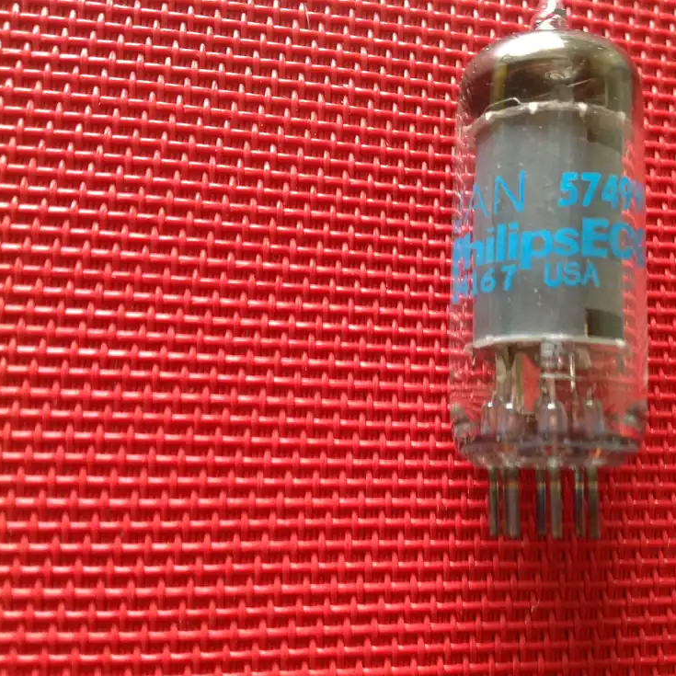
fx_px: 928
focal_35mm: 42
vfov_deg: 40.0
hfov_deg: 39.5
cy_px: 335
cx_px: 454
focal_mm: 4.28
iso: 100
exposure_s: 1/15
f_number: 2.4
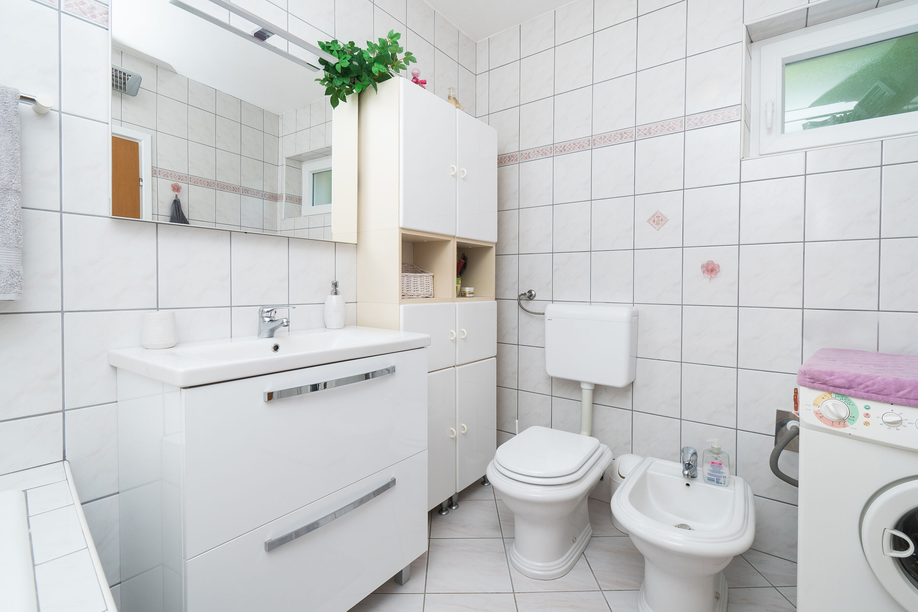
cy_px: 306
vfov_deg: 77.3
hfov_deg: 100.4
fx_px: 382
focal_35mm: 15
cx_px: 459
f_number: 8
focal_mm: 10
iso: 200
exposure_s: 1/80
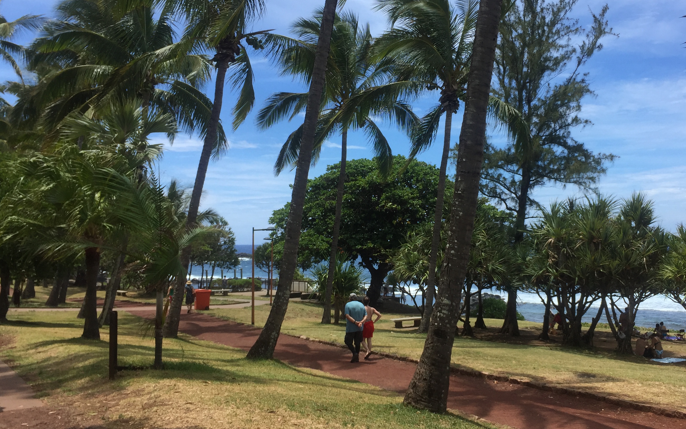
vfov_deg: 33.6
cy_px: 223
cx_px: 418
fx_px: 710
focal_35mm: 38
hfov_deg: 51.1
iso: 32
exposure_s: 1/2083
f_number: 2.2
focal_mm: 4.15
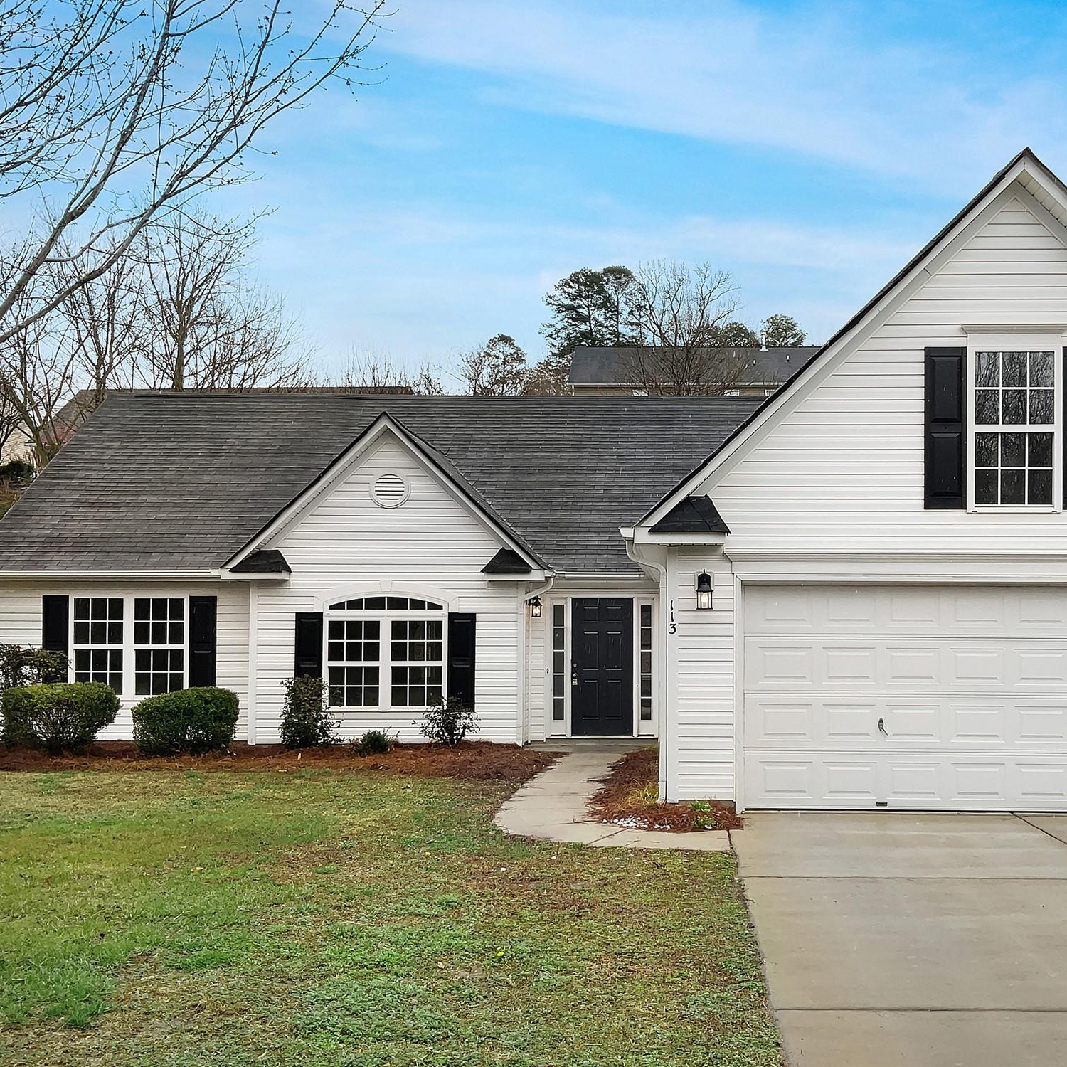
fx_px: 1221
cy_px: 522
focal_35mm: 35
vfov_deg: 47.2
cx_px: 704
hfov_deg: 46.5
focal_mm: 3
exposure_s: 1/580
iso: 16
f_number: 1.8
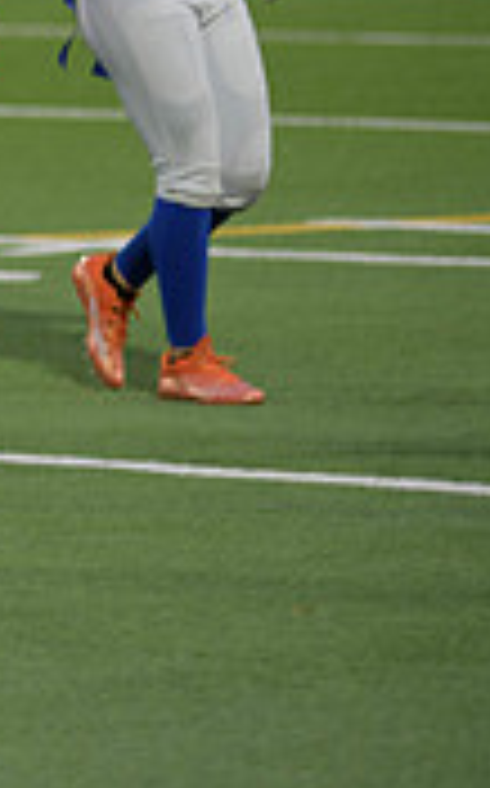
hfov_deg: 3.1
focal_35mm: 413
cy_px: 124
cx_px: -670
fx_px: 8846
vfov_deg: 5.1
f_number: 2.8
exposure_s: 1/200
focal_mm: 122
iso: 400
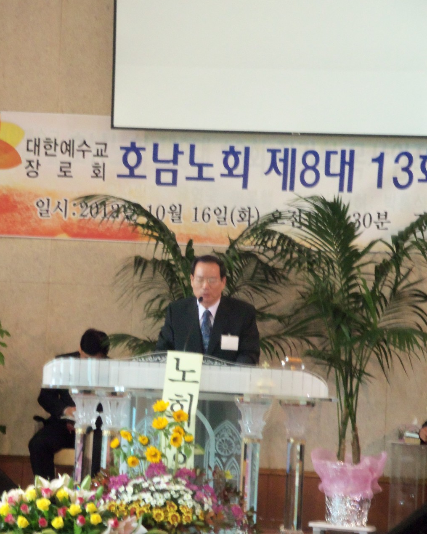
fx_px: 2322
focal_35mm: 147
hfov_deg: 10.5
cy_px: 281
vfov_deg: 13.1
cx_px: 212
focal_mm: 25.3
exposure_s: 1/15
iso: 400
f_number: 5.7
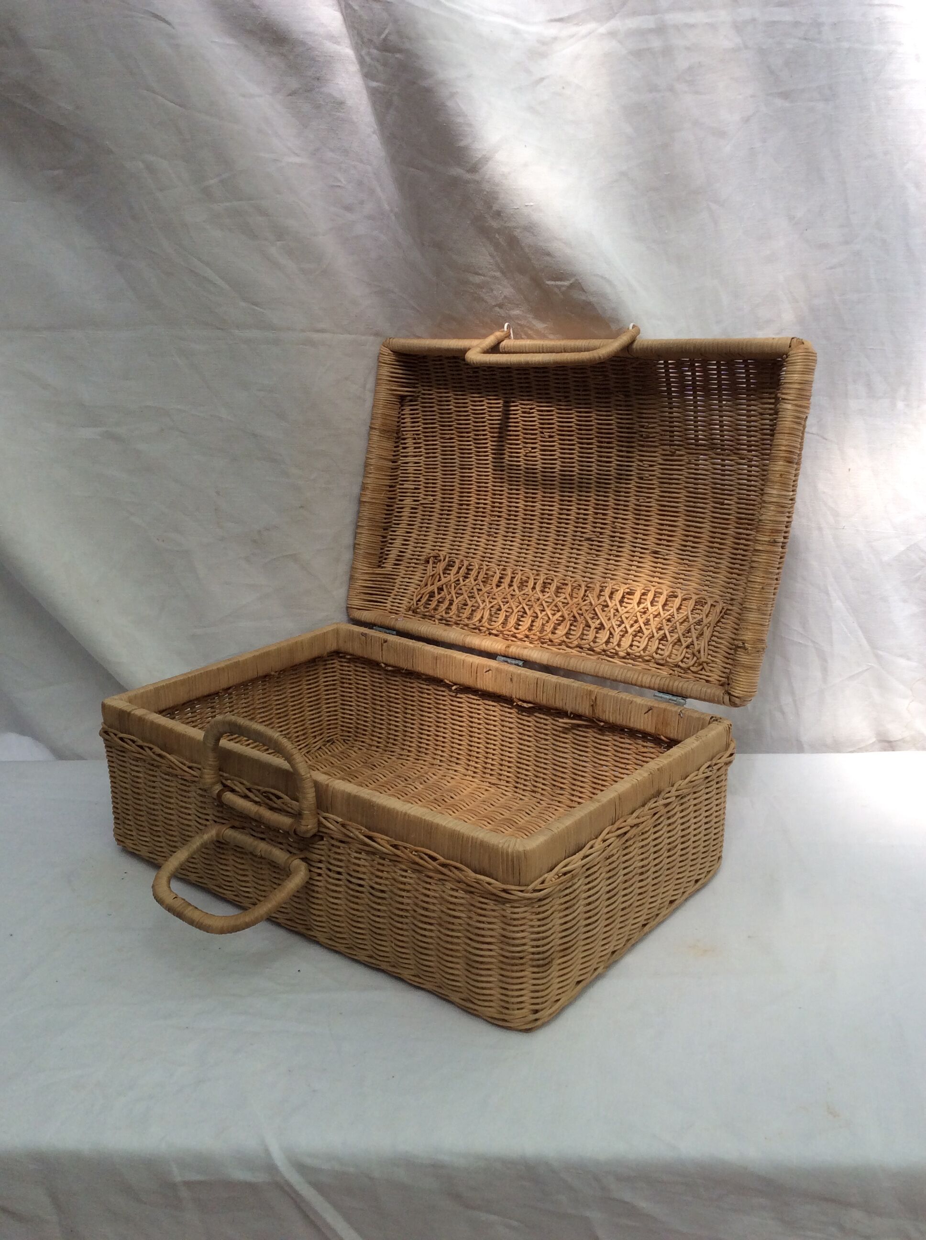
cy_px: 620
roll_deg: +2.0
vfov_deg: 56.9
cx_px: 463
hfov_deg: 44.1
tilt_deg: -16.2
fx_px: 1144
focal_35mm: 32
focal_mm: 3.3
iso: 32
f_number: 2.4
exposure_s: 1/242
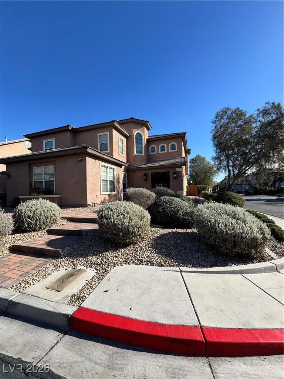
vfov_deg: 102.1
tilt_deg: +0.8
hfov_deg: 85.7
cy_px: 190
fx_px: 153
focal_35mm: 14
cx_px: 142
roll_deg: +1.5
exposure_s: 1/1370
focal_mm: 2.22
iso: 50
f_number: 2.2
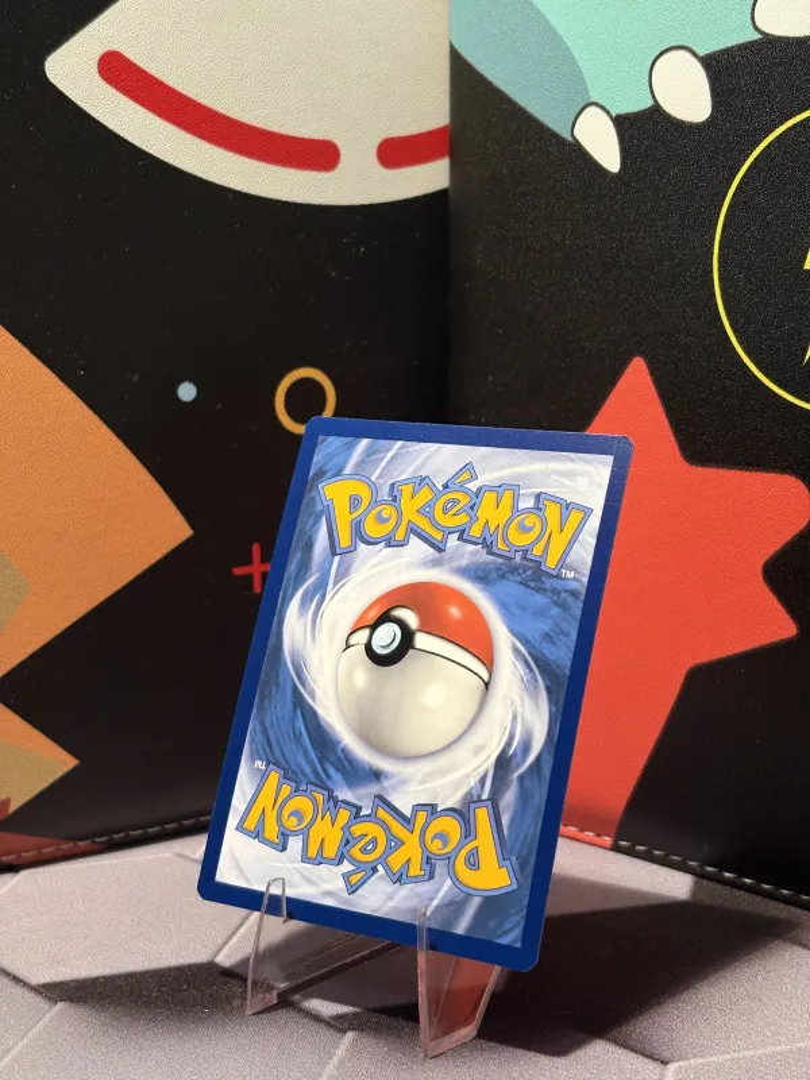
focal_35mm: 52
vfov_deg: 36.8
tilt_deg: -10.2
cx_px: 405
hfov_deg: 28.0
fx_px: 1622
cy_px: 540
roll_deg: +0.3
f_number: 1.6
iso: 125
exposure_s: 1/50
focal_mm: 5.96
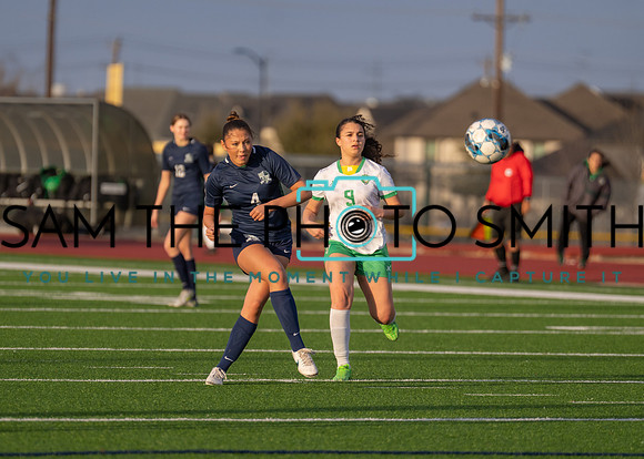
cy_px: 251
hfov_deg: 5.7
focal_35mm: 354
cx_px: 276
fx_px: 6478
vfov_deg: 4.1
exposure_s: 1/2000
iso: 400
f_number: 4
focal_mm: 280
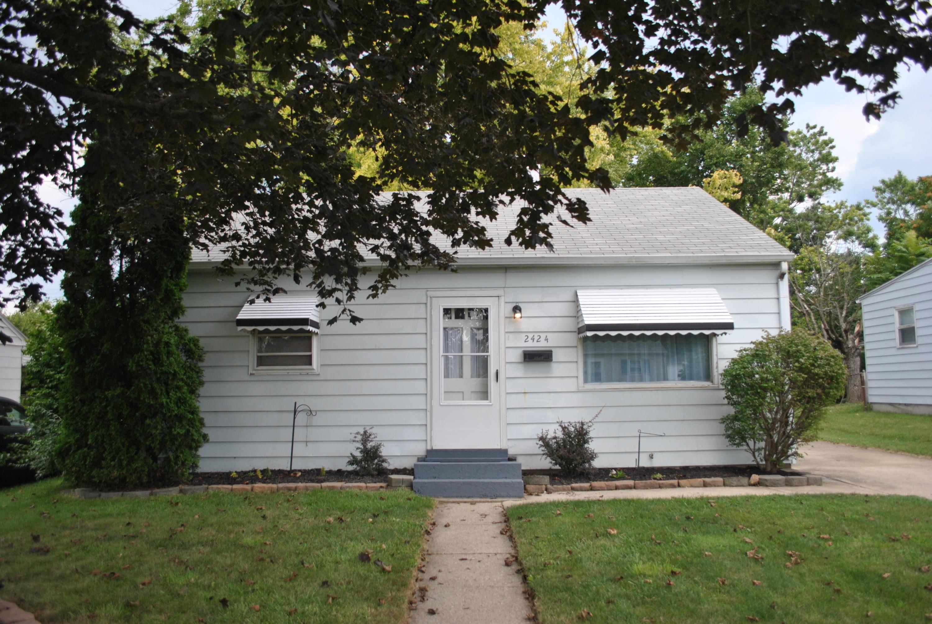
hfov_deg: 67.3
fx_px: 700
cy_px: 312
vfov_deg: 48.0
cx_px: 466
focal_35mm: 27
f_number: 3.5
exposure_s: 1/500
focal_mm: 18
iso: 180
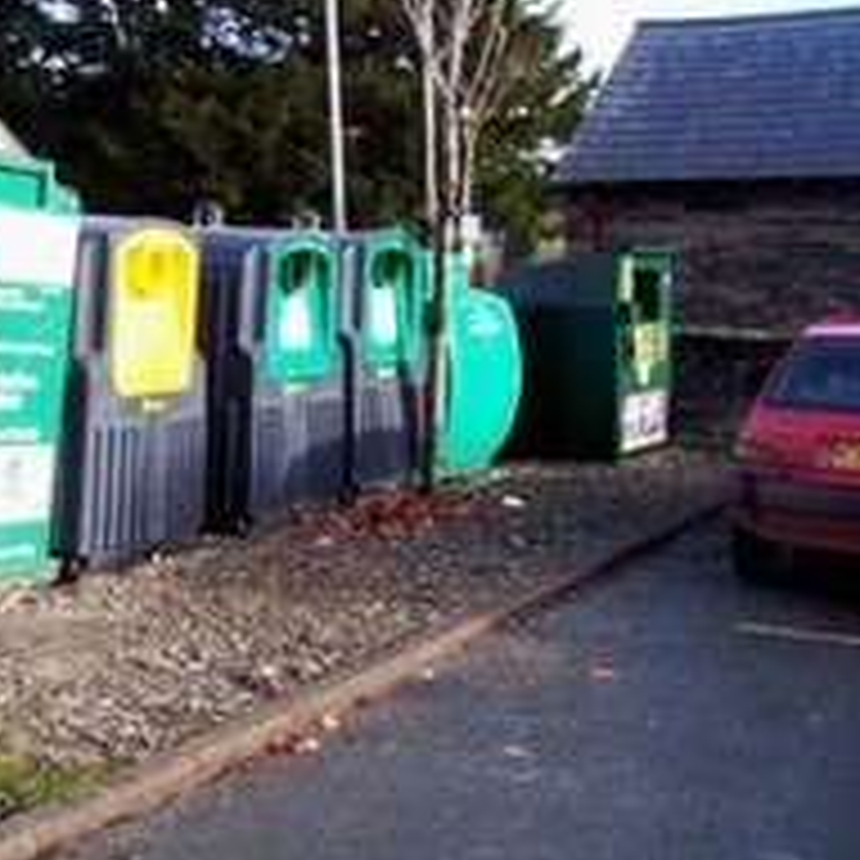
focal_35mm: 55
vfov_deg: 31.0
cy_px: 338
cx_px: 104
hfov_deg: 29.9
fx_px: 1546
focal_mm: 5.6
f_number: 2.7
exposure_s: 1/392
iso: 80
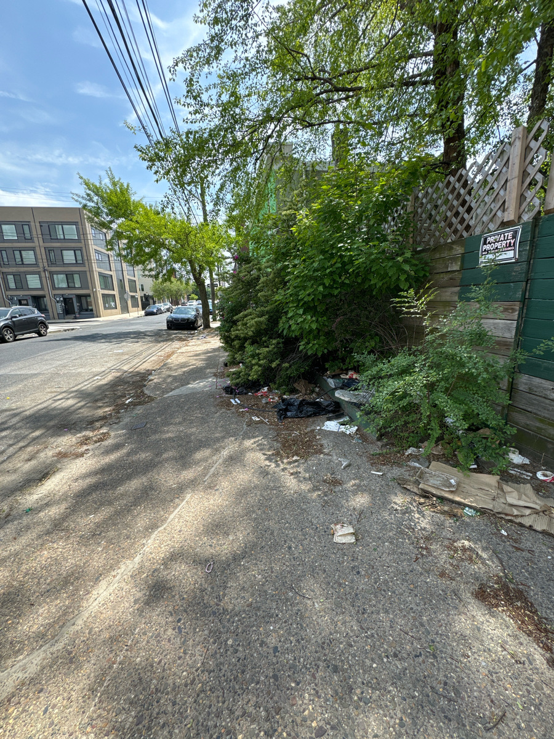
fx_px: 299
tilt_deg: -14.3
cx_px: 277
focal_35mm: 14
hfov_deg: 85.7
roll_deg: +1.6
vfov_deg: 102.1
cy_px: 370
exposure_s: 1/479
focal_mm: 2.22
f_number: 2.2
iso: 40
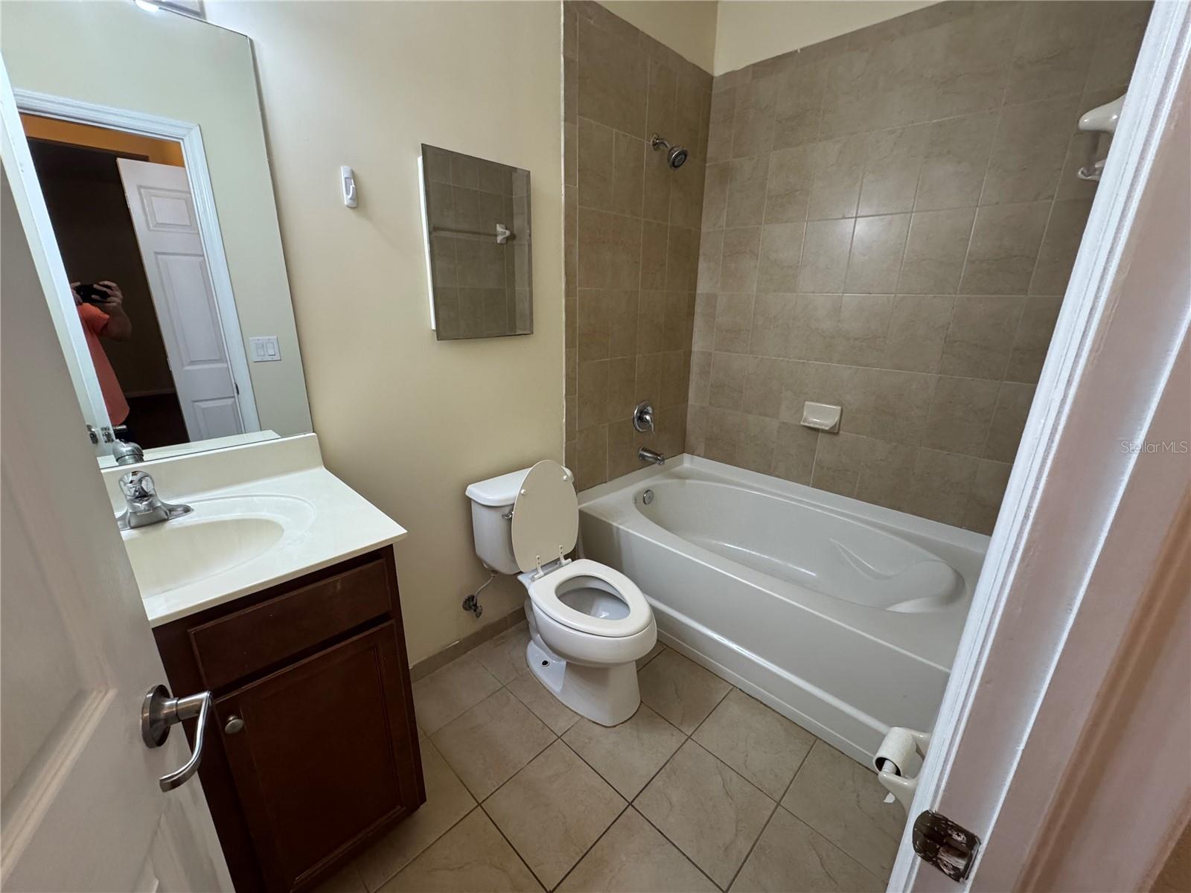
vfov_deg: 85.7
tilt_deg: -18.4
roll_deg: -1.4
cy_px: 446
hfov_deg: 102.1
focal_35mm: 14
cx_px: 596
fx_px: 482
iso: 250
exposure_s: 1/120
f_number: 2.2
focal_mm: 2.22
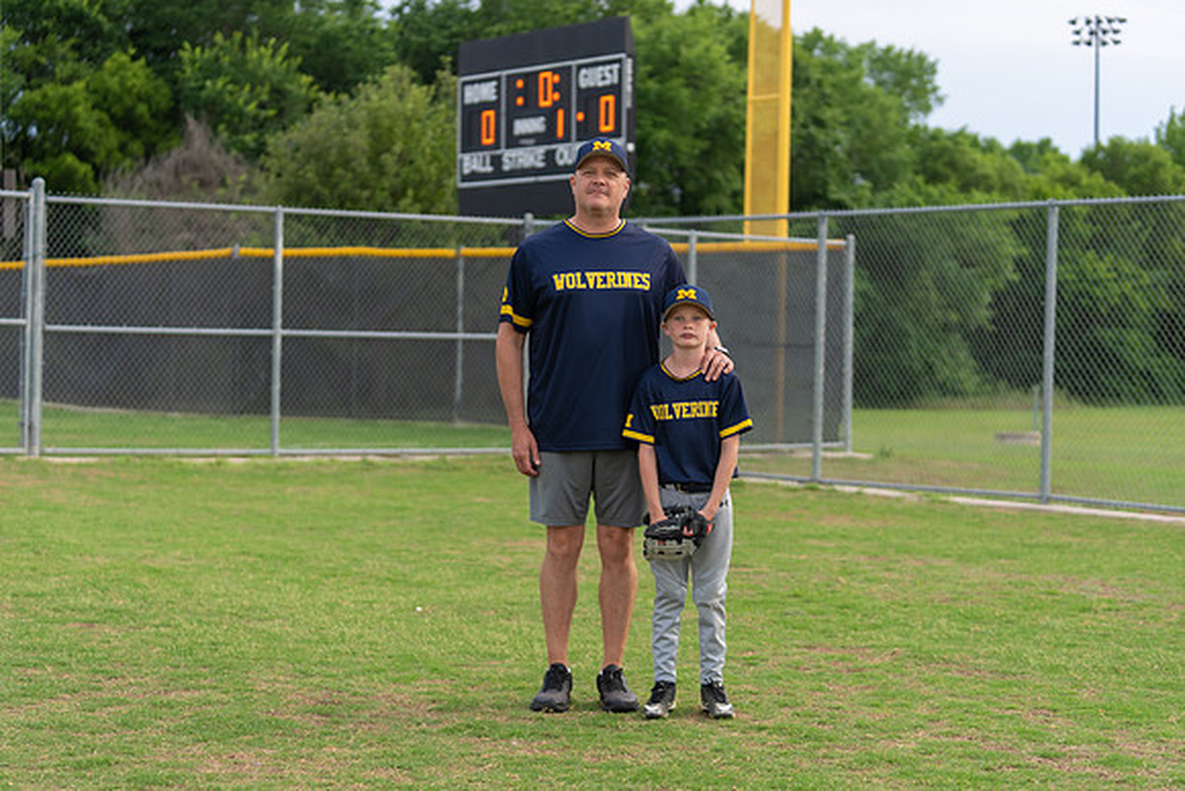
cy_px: 396
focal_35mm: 72
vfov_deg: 18.9
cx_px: 592
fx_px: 2375
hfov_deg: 28.0
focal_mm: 70
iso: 200
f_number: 2.8
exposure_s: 1/320
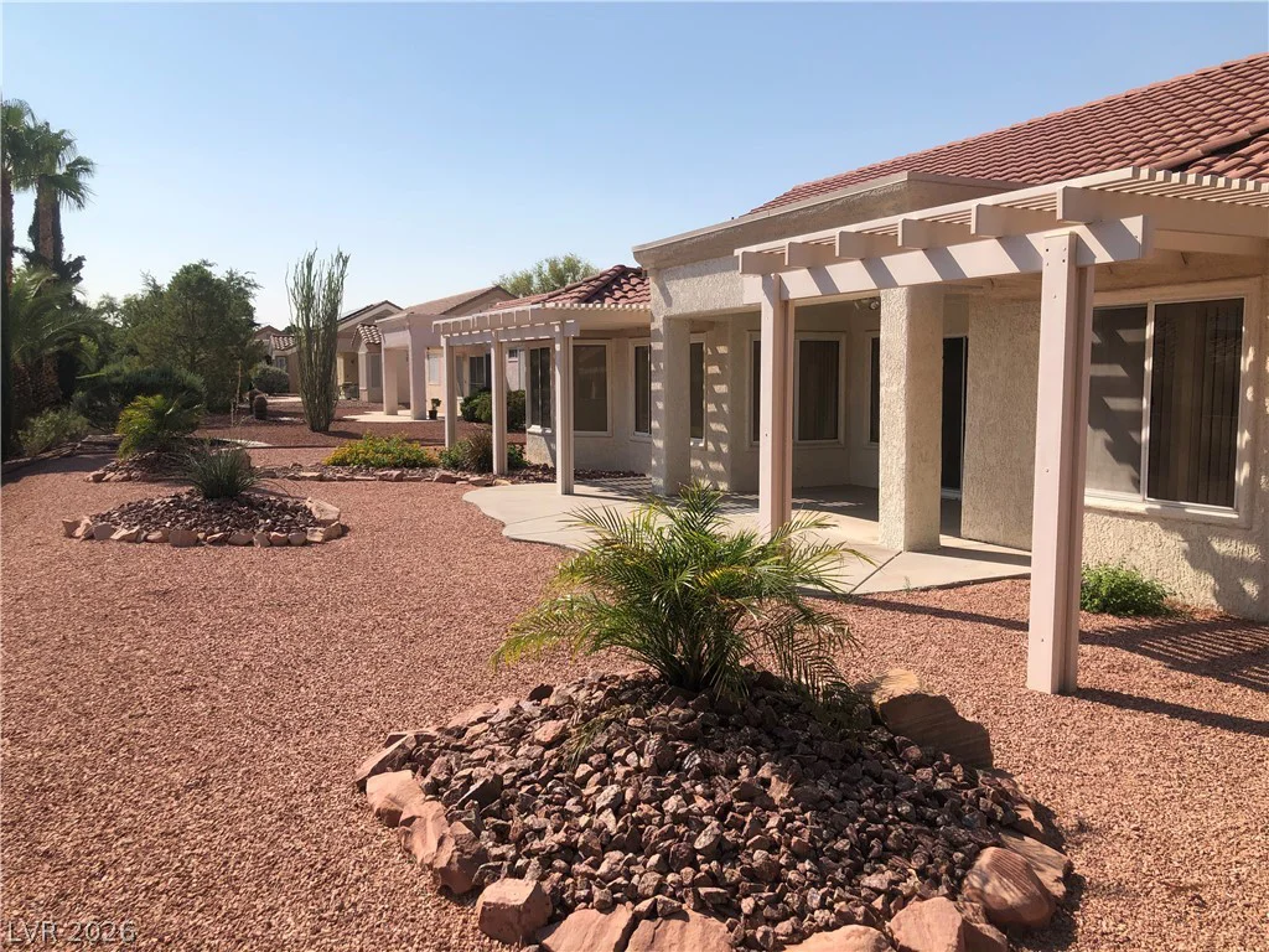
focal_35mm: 28
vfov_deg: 49.7
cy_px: 476
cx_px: 634
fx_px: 1026
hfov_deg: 63.4
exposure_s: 1/3003
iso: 20
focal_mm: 3.99
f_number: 1.8
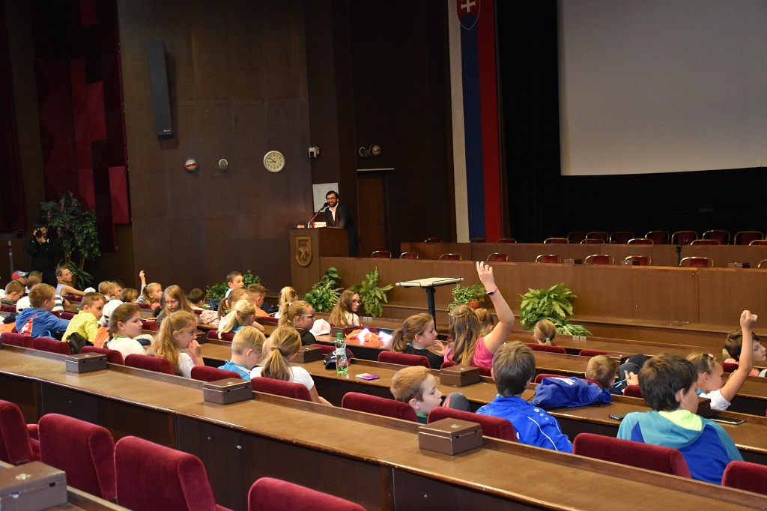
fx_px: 1022
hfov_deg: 41.1
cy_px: 256
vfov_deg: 28.1
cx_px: 384
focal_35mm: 48
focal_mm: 32
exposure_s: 1/60
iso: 2800
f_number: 4
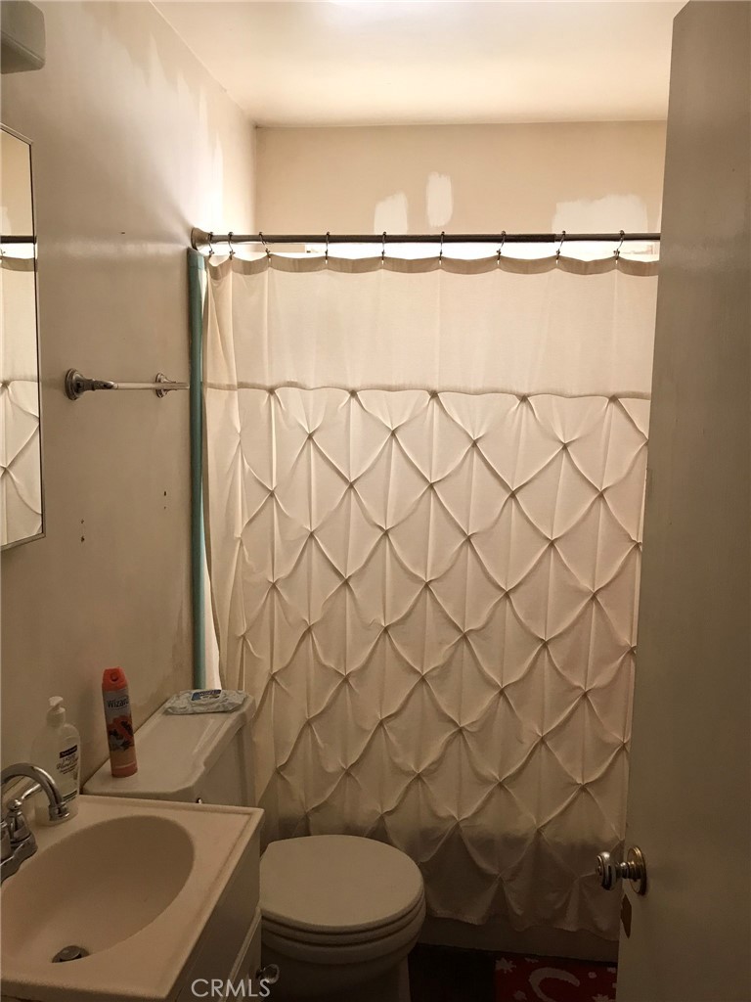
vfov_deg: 63.4
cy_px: 501
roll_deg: -0.5
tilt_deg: -6.0
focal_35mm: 28
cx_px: 376
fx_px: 810
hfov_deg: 49.7
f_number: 1.8
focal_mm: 3.99
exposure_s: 1/24
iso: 40
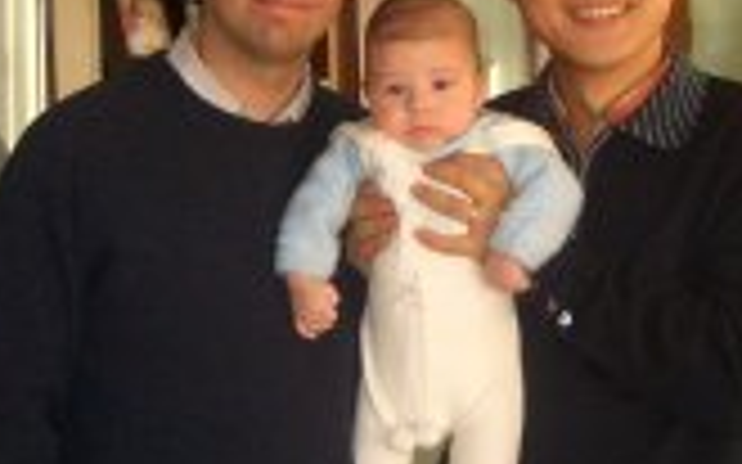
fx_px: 1819
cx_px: 324
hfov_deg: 23.0
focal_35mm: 90
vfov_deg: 14.5
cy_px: 153
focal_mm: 5.8
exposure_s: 1/60
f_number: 2.6
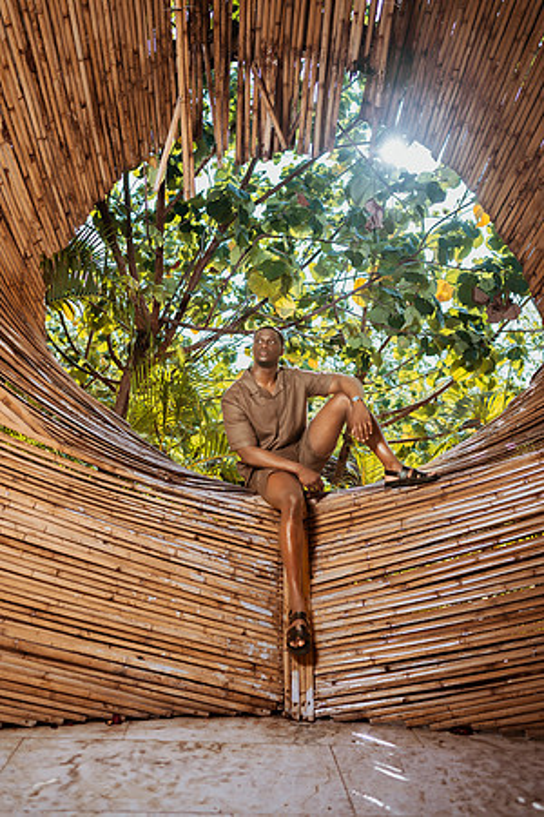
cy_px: 408
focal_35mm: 35
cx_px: 272
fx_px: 793
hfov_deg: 37.9
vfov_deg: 54.4
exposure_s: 1/2000
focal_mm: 35
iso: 125
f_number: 1.8
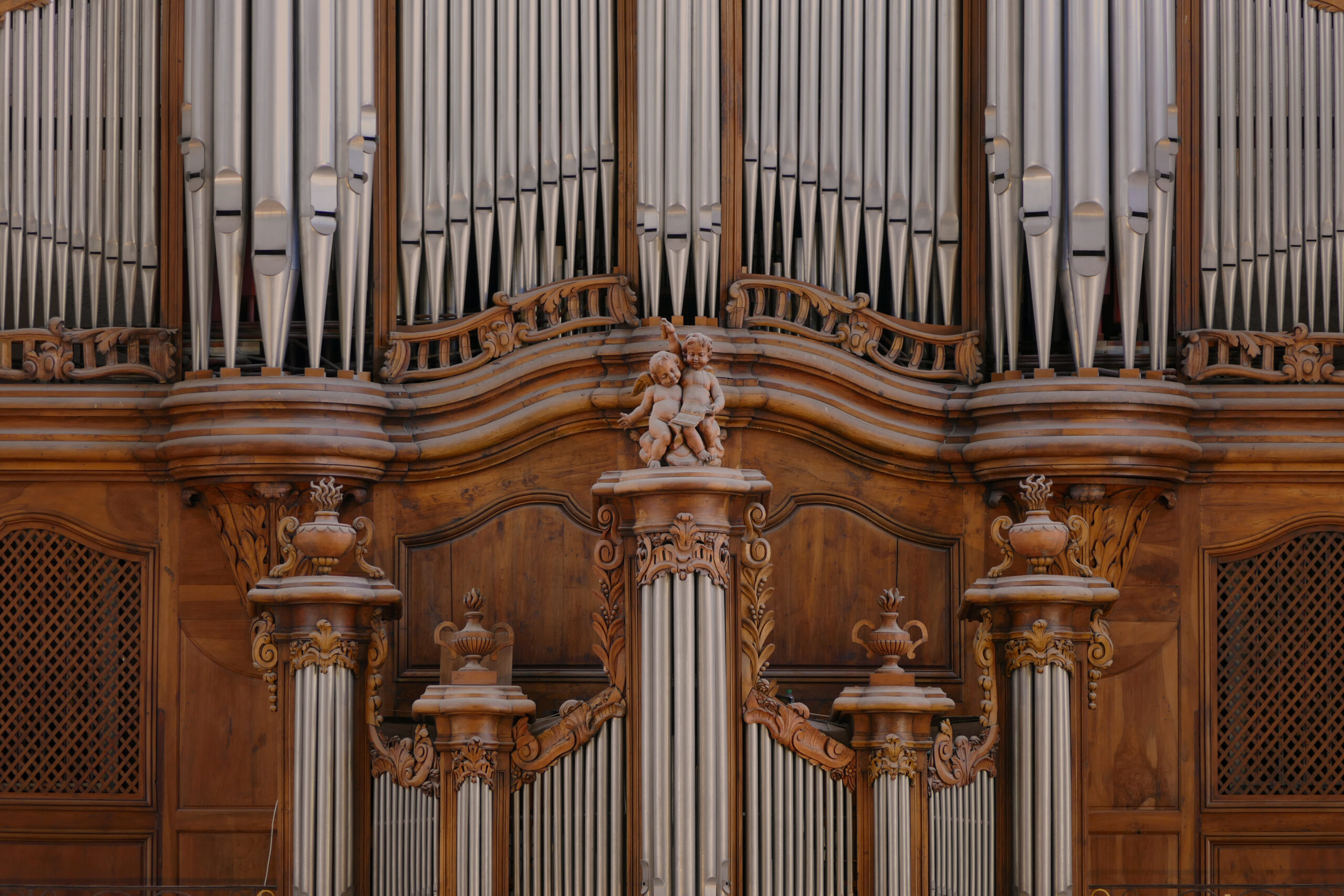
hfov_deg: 5.2
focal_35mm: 400
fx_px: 14933
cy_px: 448
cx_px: 672
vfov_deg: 3.4
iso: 125
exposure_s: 1/4
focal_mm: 146
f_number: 4
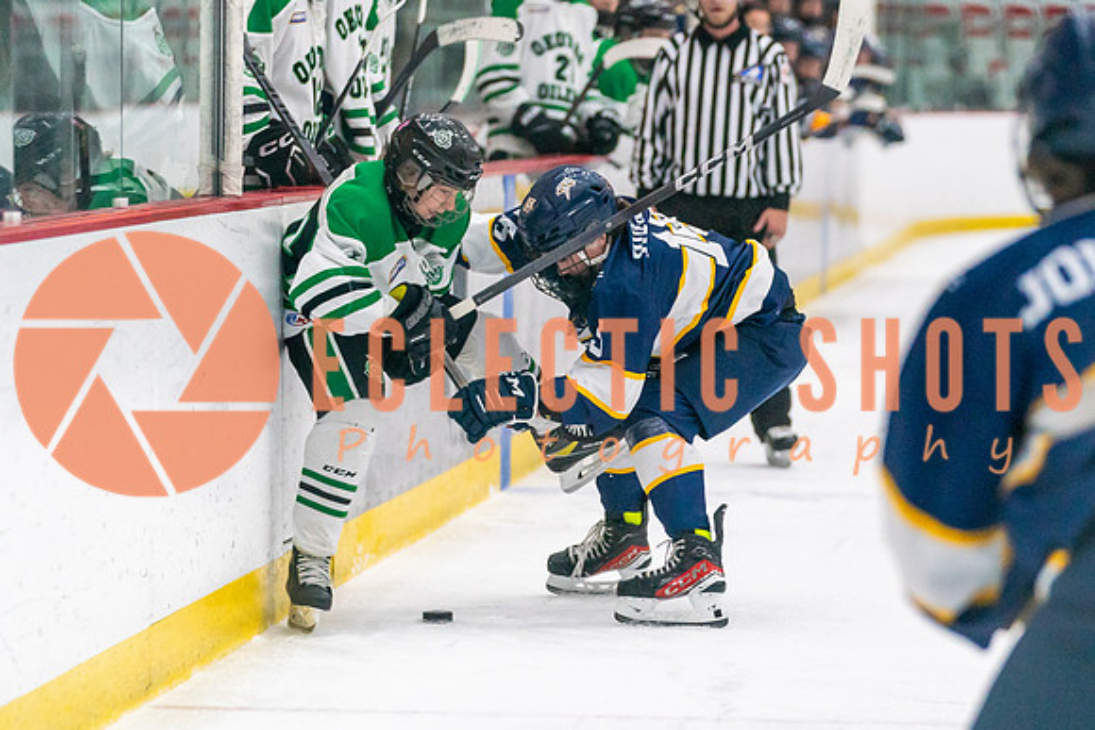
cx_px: 615
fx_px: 5605
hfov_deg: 11.2
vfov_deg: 7.5
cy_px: 393
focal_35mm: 184
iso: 3200
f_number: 2.8
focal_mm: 125
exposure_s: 1/1250
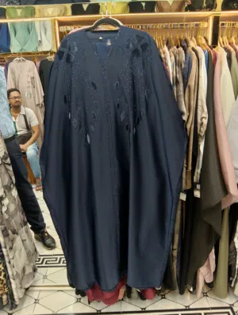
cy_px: 158
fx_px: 238
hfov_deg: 53.2
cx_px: 119
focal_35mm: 26
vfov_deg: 67.2
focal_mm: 3.96
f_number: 1.8
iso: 181
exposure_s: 1/50
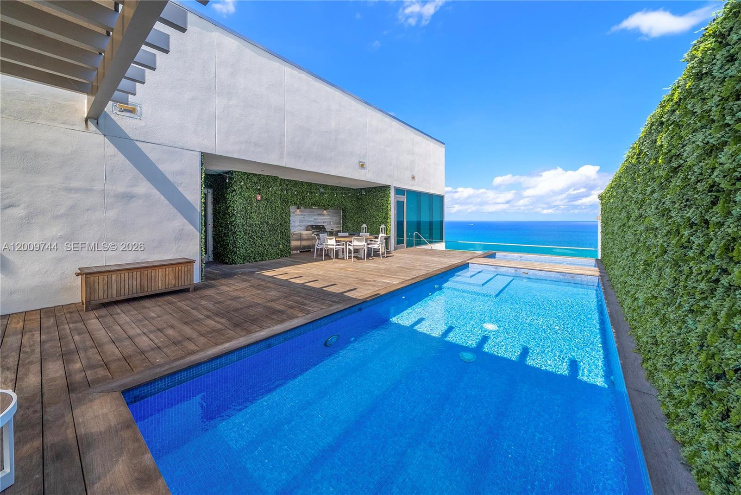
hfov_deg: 112.6
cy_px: 248
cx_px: 370
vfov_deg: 90.1
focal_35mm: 12
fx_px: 247
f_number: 8
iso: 400
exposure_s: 1/1000
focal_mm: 12
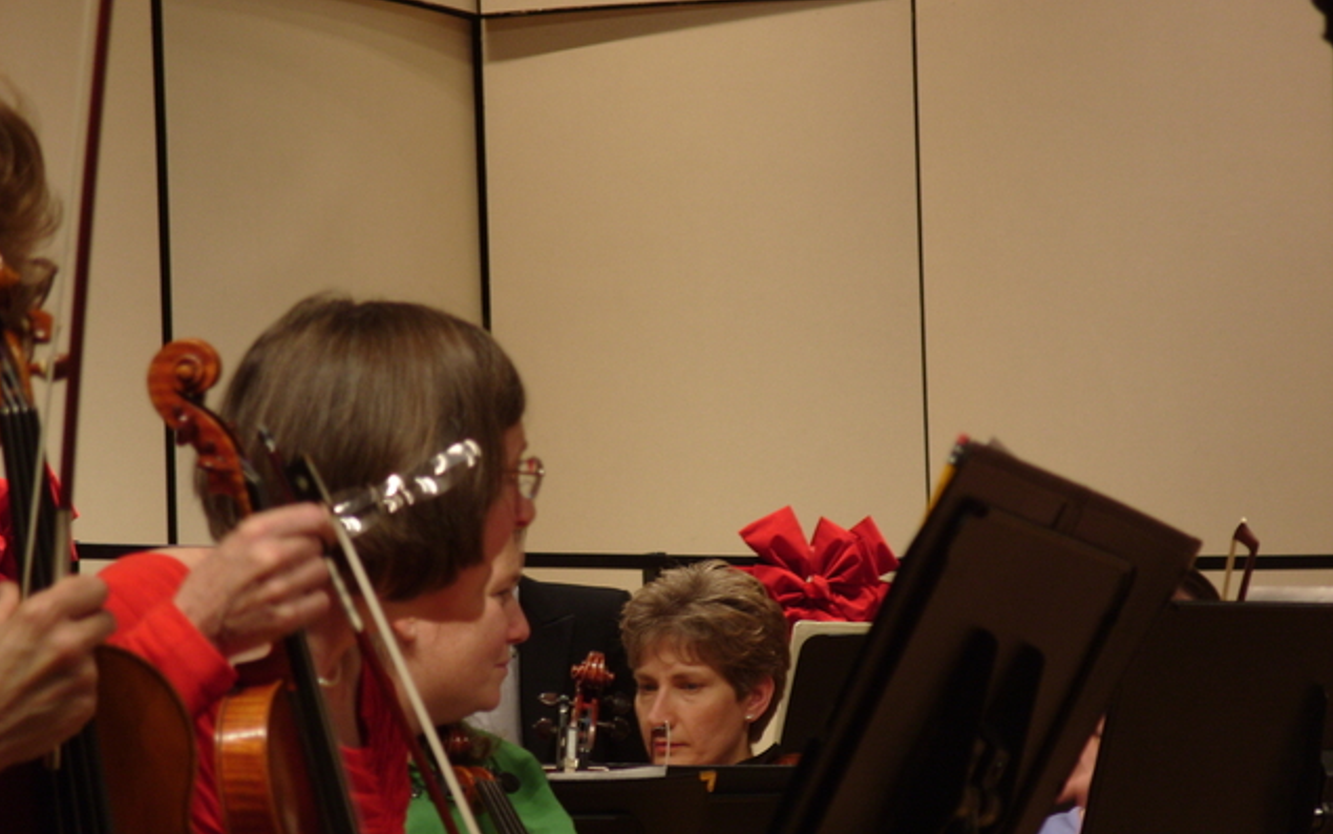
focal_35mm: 187
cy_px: 466
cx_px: 668
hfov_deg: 11.2
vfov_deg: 7.0
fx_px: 6794
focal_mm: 39
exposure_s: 1/20
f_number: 4.5
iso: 100
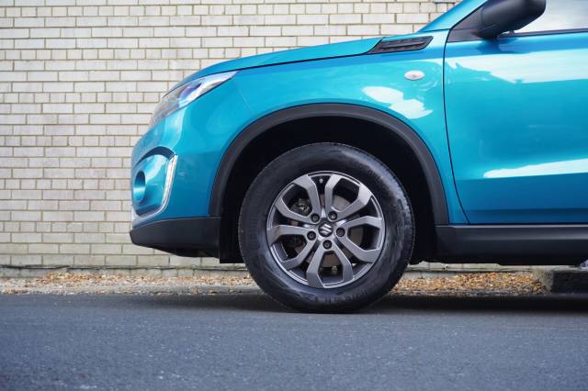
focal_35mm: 52
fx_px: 857
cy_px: 196
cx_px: 294
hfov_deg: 37.9
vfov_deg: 25.7
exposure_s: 1/160
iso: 640
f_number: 5.6
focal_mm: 35
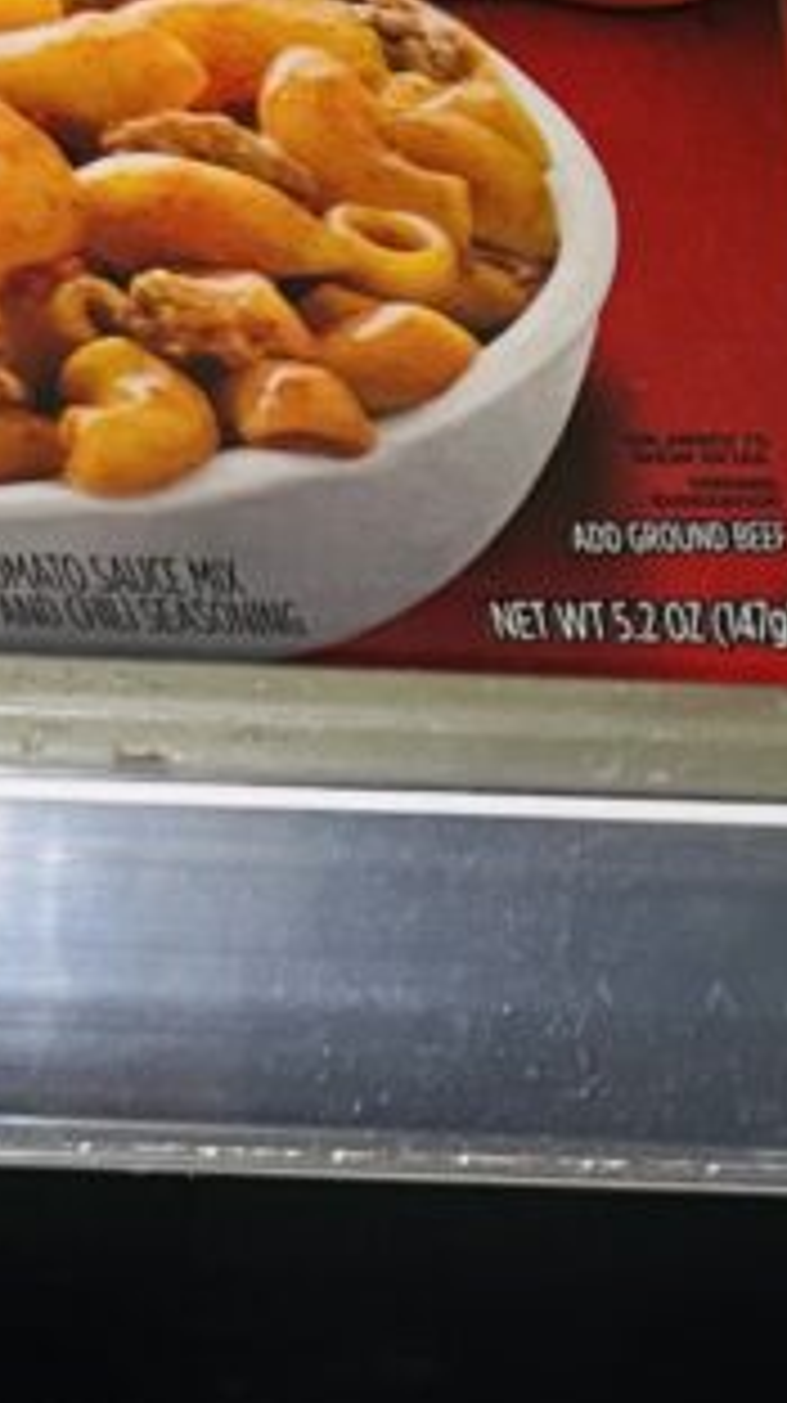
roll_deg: -3.6
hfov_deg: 11.4
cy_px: 283
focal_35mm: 93
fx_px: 3458
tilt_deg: -32.2
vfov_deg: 22.6
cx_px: 1691
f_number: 1.6
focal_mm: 4.2
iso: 200
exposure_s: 1/44
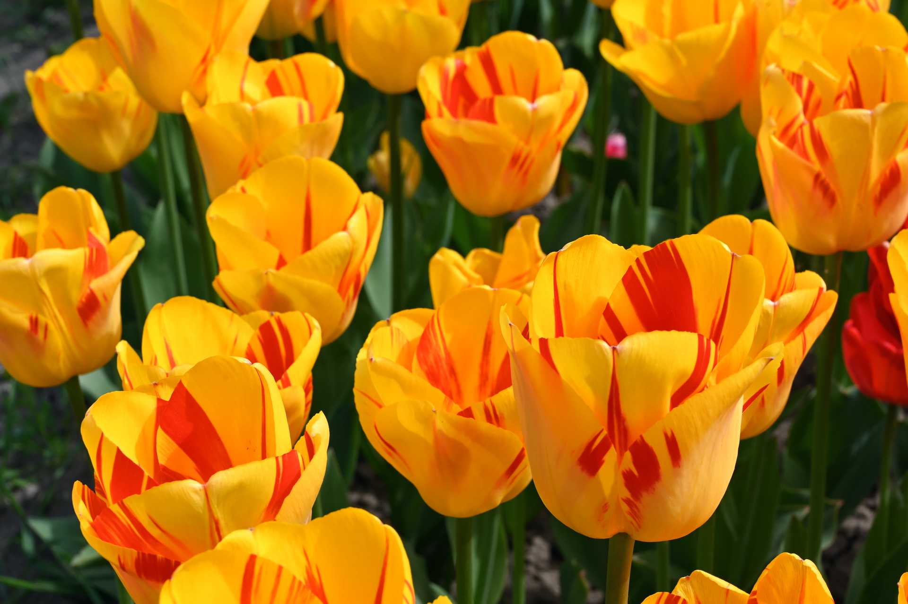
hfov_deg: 28.9
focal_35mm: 70
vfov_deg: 19.4
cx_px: 454
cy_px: 302
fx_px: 1765
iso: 100
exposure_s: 1/100
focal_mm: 70
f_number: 14
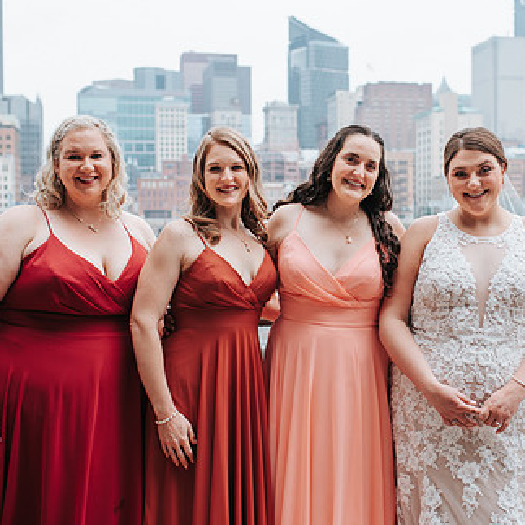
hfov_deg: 30.8
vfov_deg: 31.1
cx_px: 359
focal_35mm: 55
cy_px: 264
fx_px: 944
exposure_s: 1/800
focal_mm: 35
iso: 280
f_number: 3.2
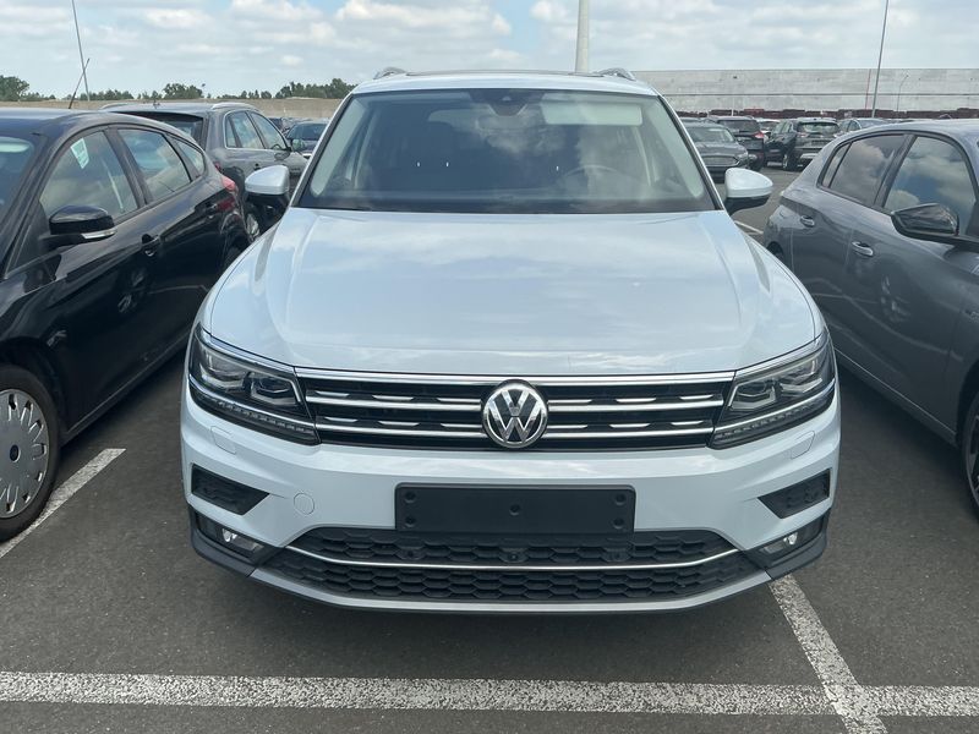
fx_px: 820
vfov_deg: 48.2
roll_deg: +2.6
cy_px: 367
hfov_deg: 61.7
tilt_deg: -16.0
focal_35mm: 29
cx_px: 490
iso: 25
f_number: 1.8
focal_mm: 3
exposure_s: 1/1848
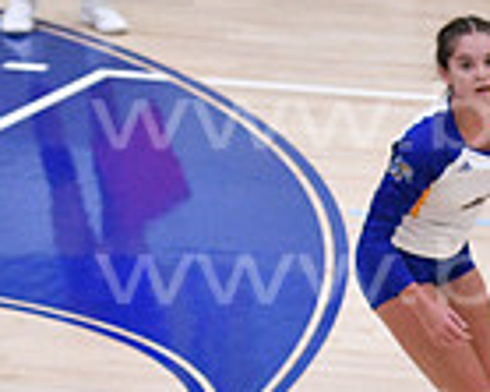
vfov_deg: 3.3
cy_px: 666
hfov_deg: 4.1
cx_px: 906
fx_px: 6811
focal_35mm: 470
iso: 6400
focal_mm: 80
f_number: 3.2
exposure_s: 1/1000
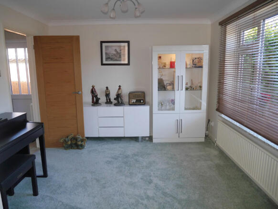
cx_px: 139
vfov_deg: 56.9
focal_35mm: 24
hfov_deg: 71.6
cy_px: 104
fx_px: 193
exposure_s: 1/50
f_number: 3.5
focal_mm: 12
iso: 160
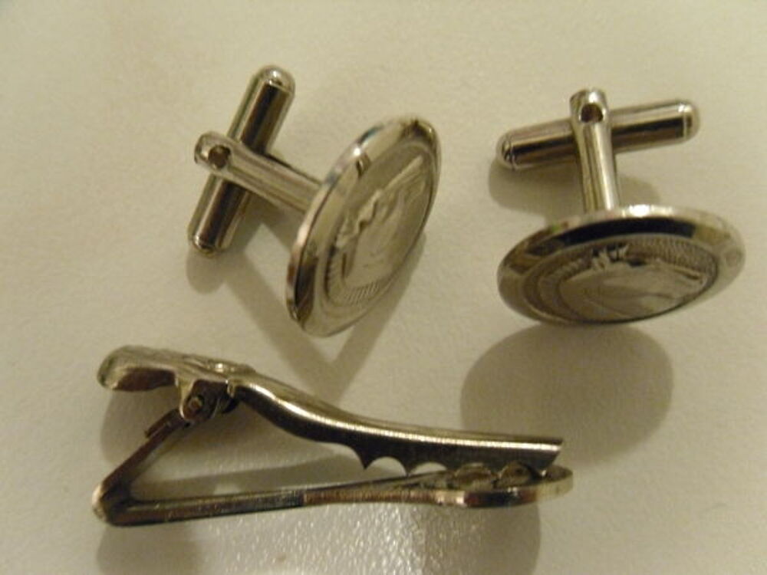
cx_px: 384
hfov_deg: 52.6
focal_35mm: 35
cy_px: 288
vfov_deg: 40.7
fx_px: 776
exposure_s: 1/22
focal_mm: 6.3
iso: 400
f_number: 3.5
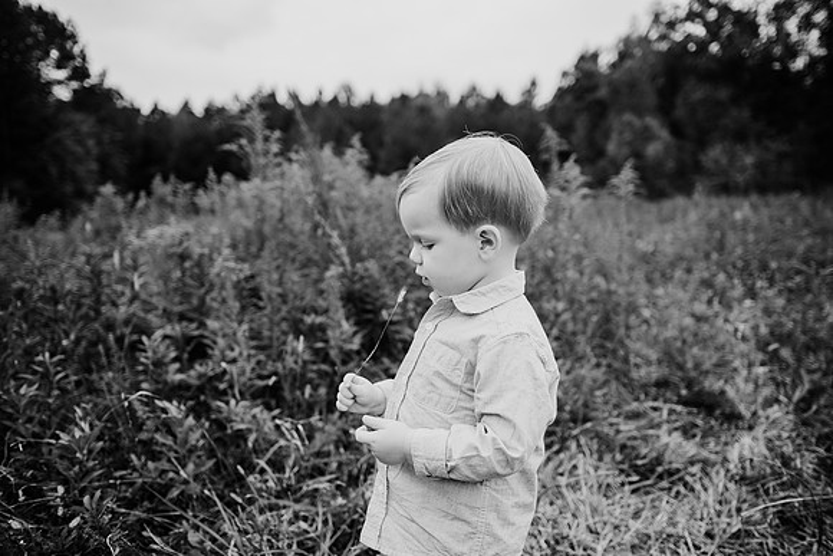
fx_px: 555
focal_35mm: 24
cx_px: 416
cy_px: 278
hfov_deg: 73.7
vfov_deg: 53.2
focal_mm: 24
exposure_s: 1/800
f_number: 2.2
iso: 125
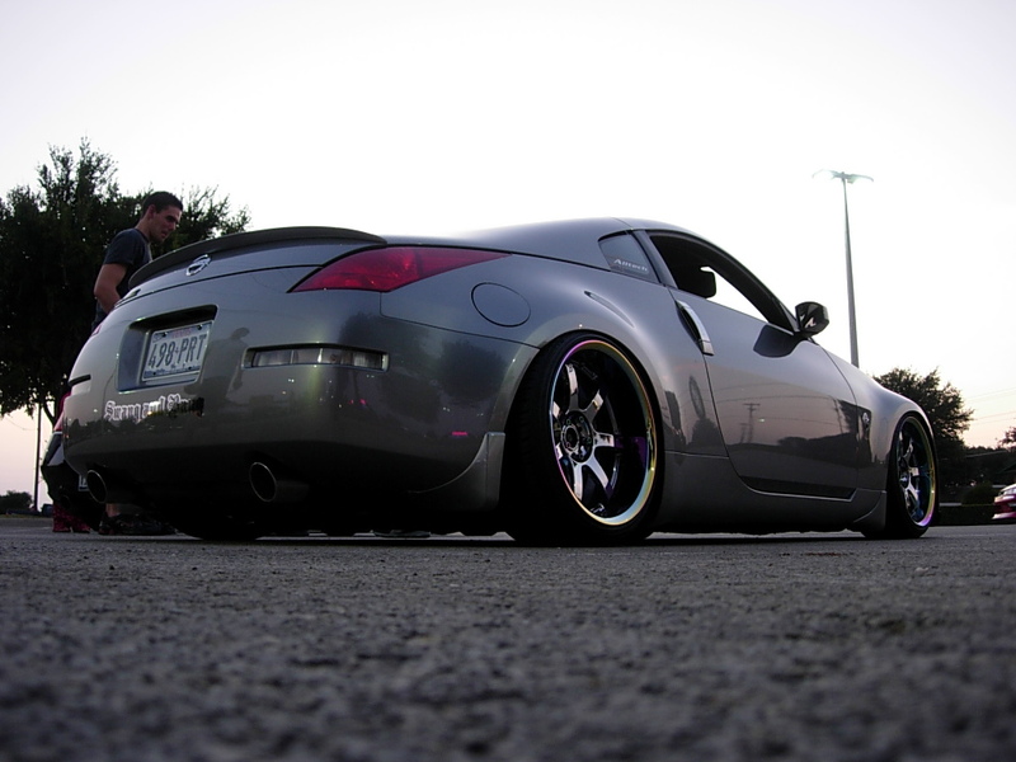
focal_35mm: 38
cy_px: 381
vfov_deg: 37.7
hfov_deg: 49.0
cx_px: 508
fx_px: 1115
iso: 64
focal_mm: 7.8
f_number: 2.8
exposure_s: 1/8.4
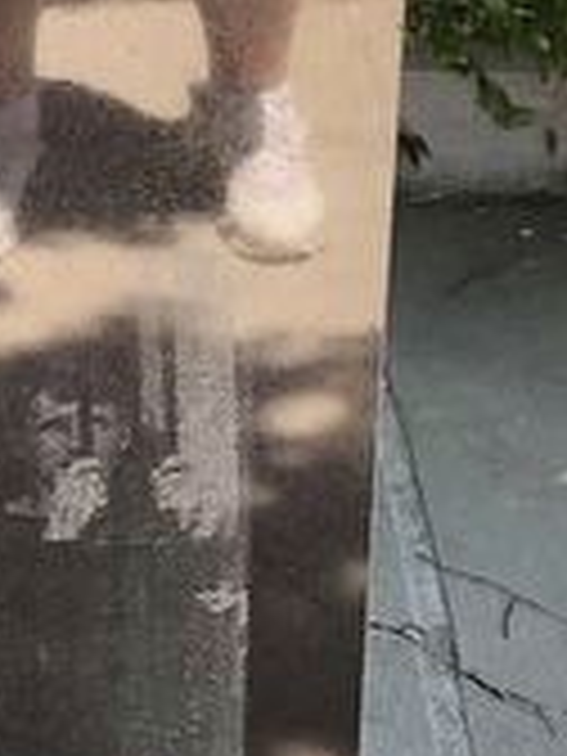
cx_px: -54
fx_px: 2905
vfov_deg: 14.8
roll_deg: -0.3
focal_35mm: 133
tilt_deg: -29.1
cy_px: 387
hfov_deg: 11.0
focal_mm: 4
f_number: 1.8
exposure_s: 1/120
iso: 32
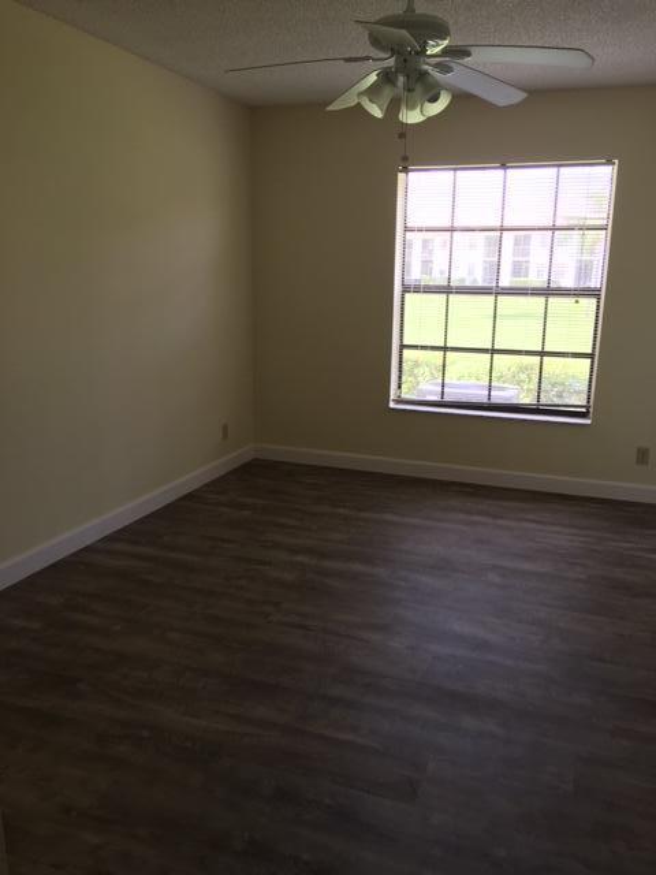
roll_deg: -1.7
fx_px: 733
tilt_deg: -12.1
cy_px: 438
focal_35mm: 29
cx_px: 328
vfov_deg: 61.7
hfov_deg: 48.2
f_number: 2.2
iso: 32
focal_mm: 4.15
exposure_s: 1/40
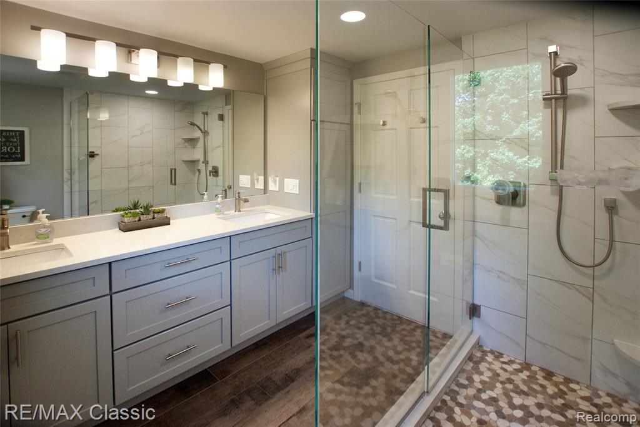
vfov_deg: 77.4
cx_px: 320
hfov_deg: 100.4
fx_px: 267
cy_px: 214
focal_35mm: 15
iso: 640
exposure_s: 1/125
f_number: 3.5
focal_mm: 10
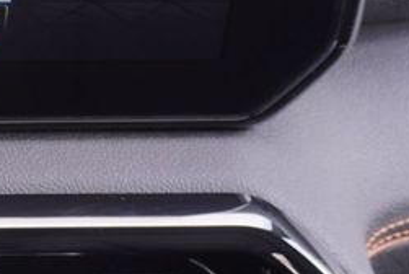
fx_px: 1115
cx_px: -363
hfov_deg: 16.7
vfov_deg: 13.5
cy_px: -75
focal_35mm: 98
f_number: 4
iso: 160
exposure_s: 1/60
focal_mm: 16
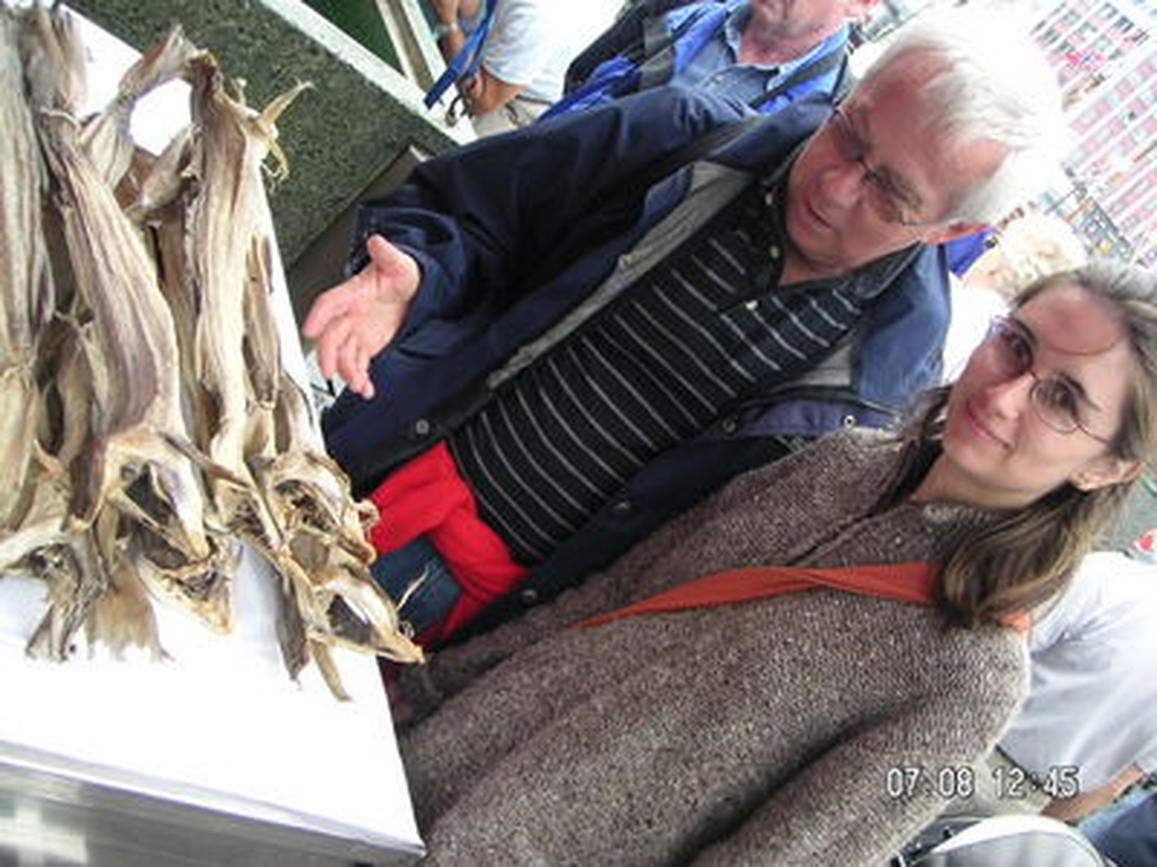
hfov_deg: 49.0
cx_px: 578
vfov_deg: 37.7
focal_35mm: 38
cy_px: 434
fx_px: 1270
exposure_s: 1/90
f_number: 2.8
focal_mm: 6
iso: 50
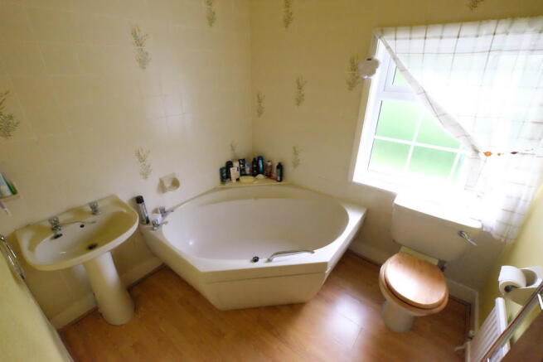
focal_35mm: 15
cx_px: 272
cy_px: 181
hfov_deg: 100.4
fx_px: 226
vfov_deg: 77.4
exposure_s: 1/220
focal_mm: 10
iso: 12800
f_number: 5.6
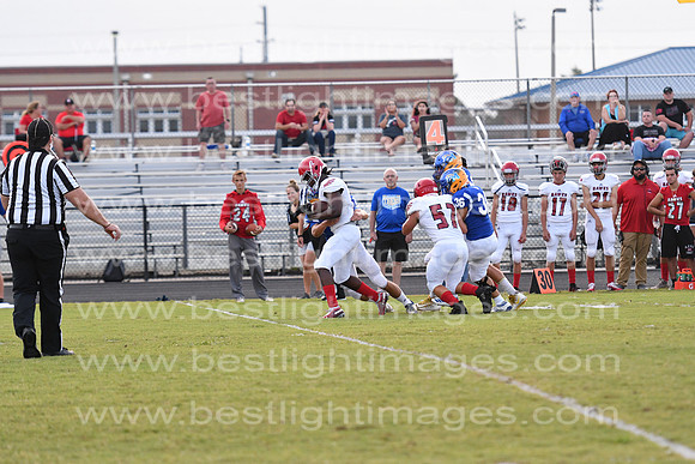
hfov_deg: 9.8
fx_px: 4055
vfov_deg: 6.5
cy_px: 232
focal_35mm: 210
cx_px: 348
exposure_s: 1/1250
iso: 1600
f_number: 3.2
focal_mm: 140
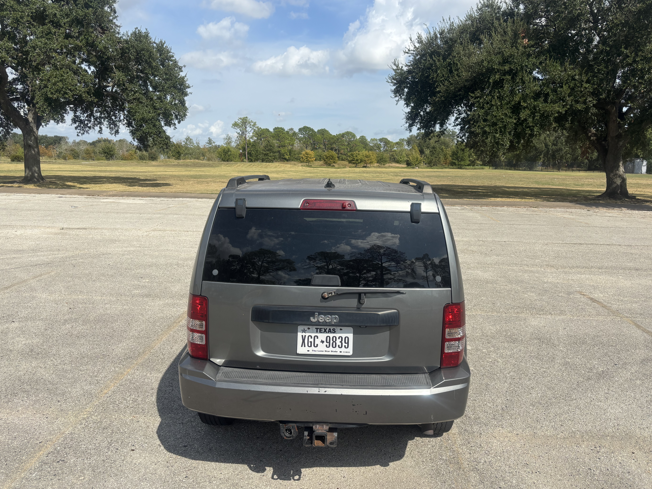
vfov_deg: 51.4
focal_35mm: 27
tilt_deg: -9.2
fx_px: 509
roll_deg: -1.4
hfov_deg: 65.3
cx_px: 333
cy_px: 250
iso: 50
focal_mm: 5.96
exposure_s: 1/4082
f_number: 1.6
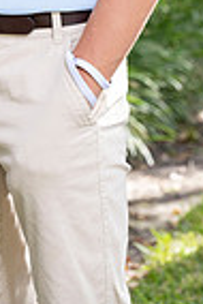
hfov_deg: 3.6
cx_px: 6
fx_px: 3206
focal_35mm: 380
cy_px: -163
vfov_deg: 5.4
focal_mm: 120
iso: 400
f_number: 6.3
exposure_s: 1/160
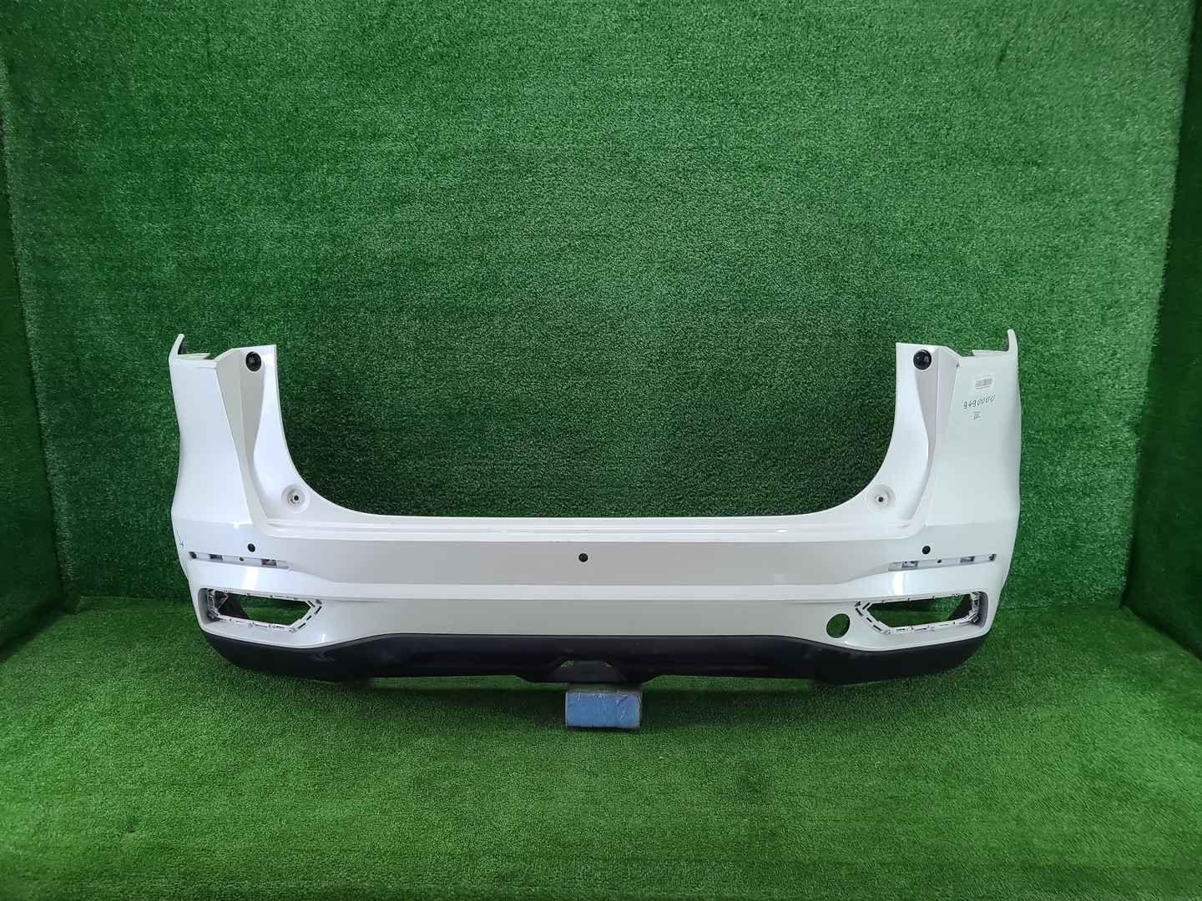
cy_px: 450
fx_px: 903
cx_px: 601
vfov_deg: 53.1
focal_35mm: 26
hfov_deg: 67.3
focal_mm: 5.4
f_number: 1.8
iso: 63
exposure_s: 1/50
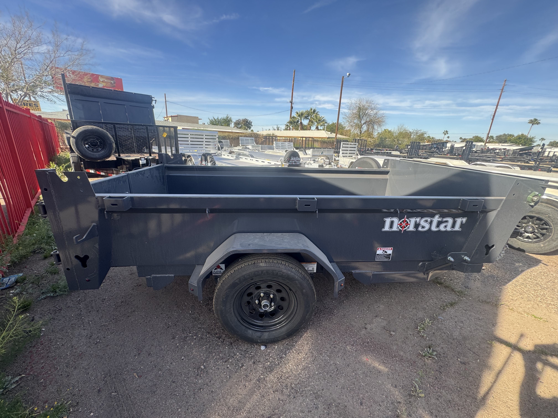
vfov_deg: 85.7
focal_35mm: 14
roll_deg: -3.1
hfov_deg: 102.1
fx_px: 226
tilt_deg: -17.0
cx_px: 279
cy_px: 209
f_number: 2.2
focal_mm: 2.22
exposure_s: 1/381
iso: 40
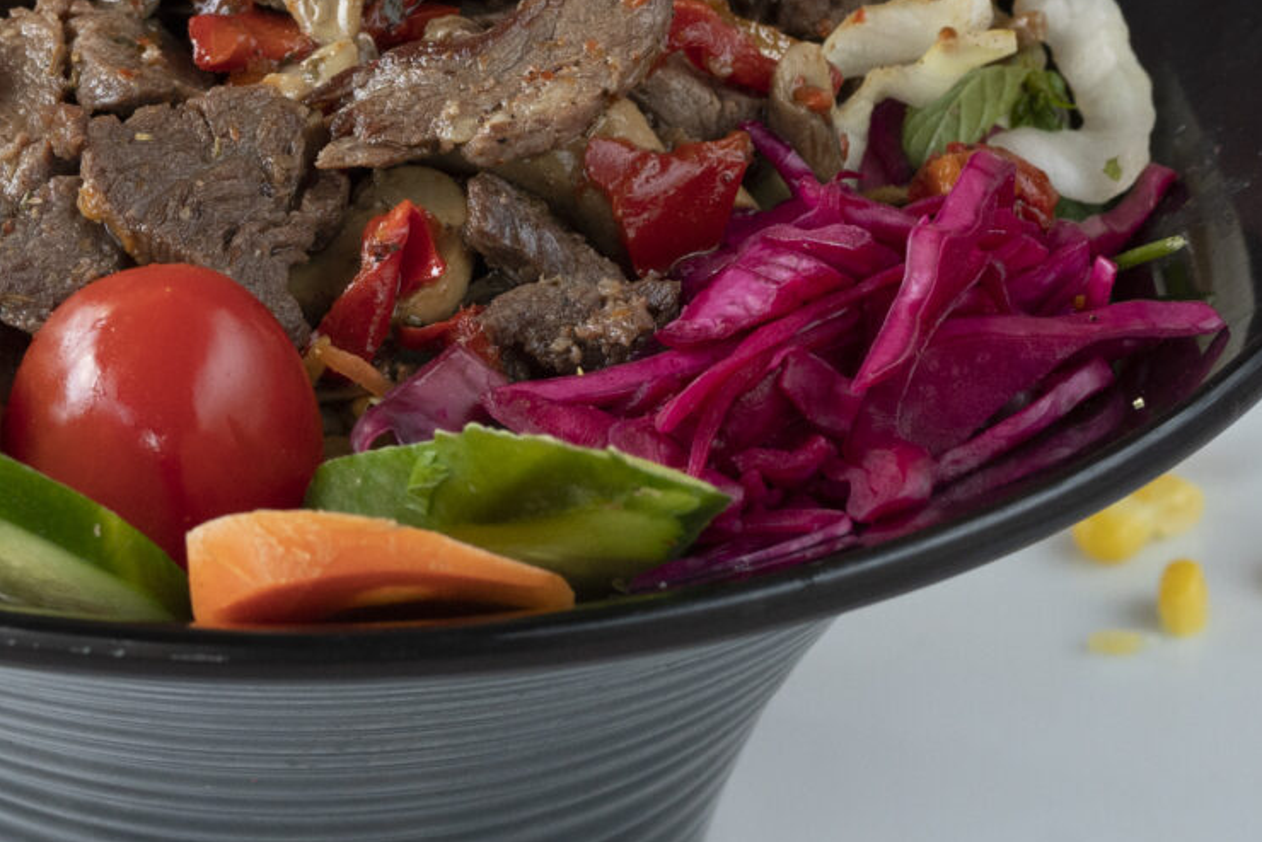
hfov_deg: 7.0
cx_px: 394
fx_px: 10310
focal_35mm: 294
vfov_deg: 4.7
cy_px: 479
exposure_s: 1/125
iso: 800
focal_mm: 85
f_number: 6.7
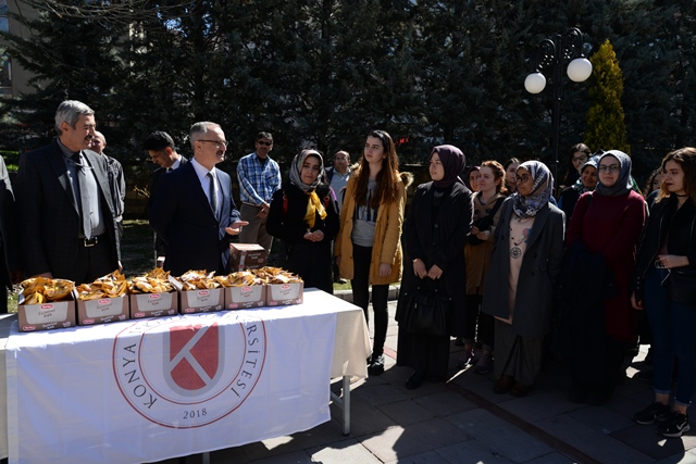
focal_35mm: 30
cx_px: 348
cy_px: 232
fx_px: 580
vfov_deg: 43.6
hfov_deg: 61.9
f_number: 10
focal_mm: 30
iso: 250
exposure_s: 1/250
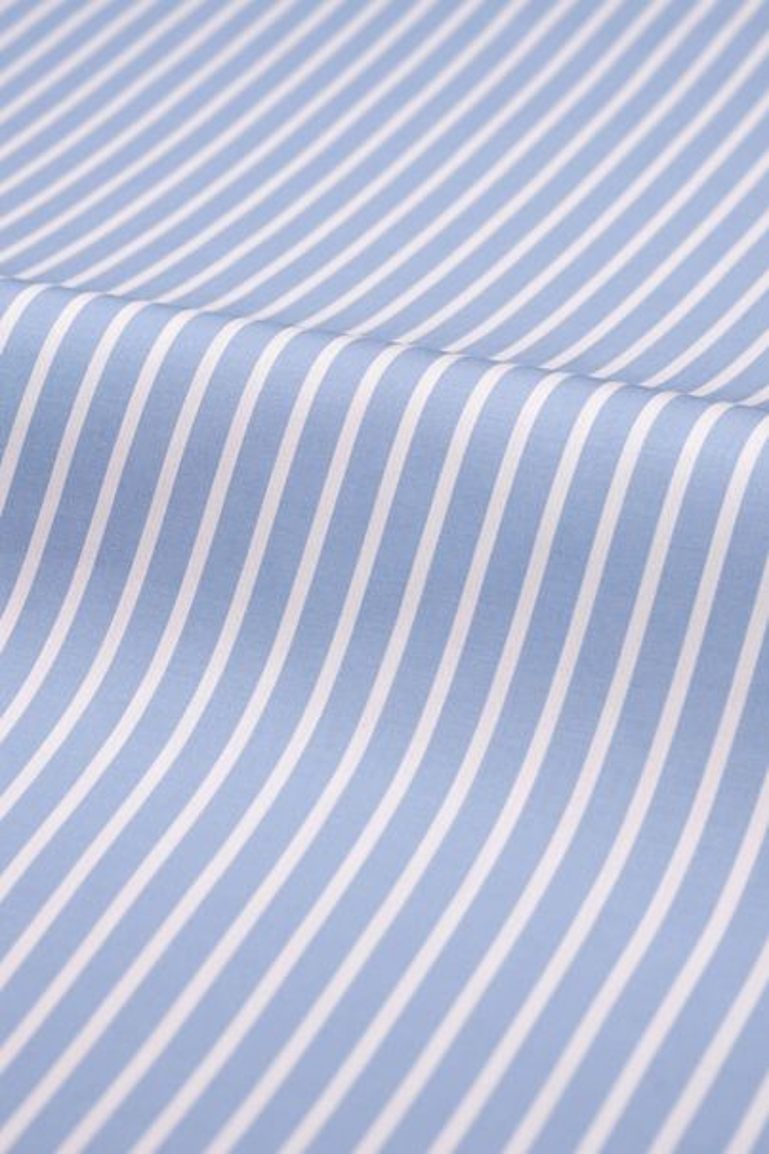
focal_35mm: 85
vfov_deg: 23.9
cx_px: 384
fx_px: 2725
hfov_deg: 16.1
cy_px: 577
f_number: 8
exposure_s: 1/160
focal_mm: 85
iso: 100
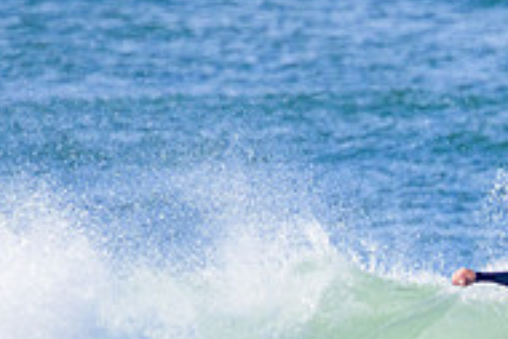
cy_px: 415
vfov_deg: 0.6
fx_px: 34400
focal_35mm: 2436
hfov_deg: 0.8
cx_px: 692
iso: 2000
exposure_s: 1/2000
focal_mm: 800
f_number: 11
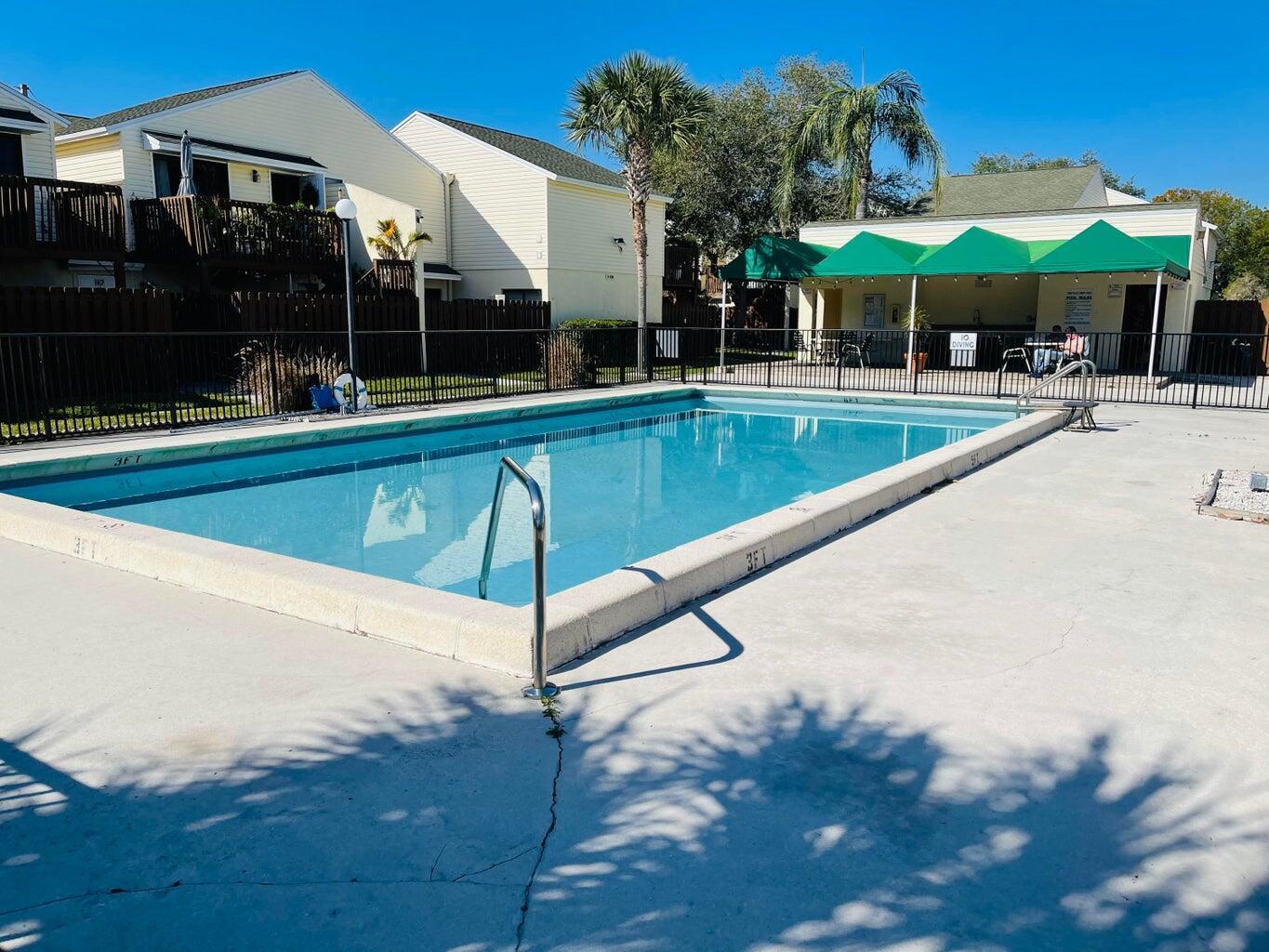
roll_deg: -0.3
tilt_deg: -10.2
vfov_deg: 53.1
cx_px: 634
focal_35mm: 26
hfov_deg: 67.3
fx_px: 953
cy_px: 476
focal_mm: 5.1
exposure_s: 1/5917
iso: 32
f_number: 1.6
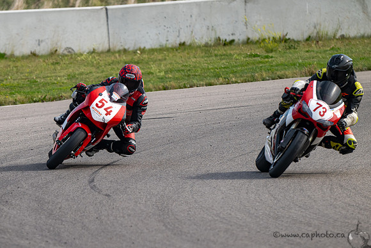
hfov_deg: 3.7
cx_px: 119
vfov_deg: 2.5
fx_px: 5747
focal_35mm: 558
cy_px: 169
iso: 280
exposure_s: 1/1250
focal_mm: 410
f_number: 6
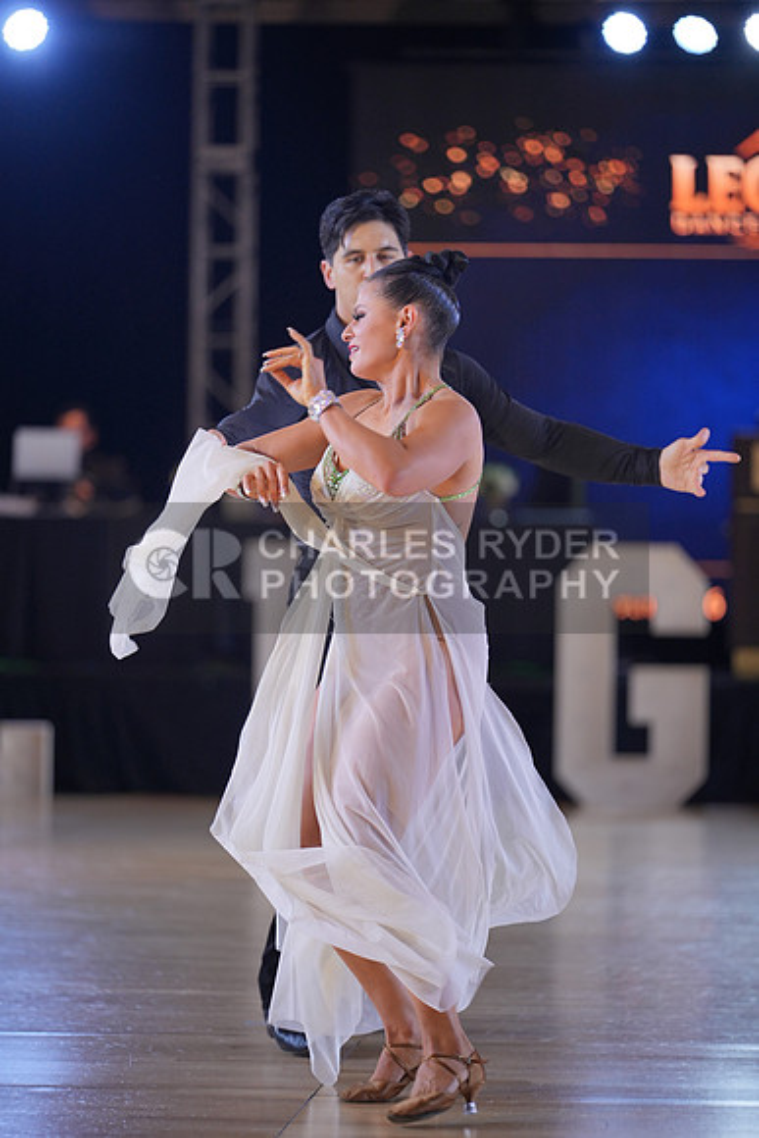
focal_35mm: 134
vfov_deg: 15.3
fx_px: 4235
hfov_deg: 10.2
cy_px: 569
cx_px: 380
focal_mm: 134
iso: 640
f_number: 2
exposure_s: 1/500
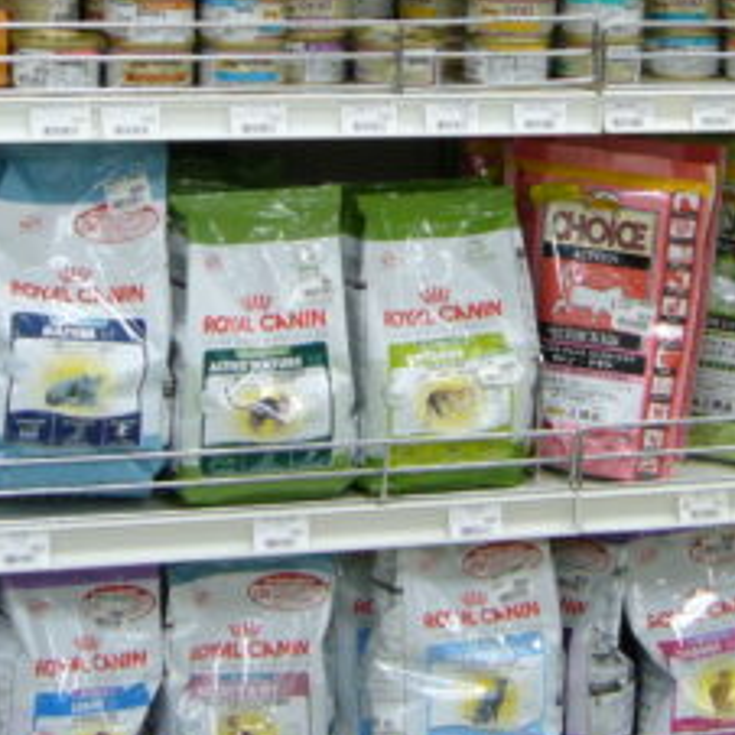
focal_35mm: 105
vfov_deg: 16.3
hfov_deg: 16.6
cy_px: 55
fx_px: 2522
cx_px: 436
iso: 100
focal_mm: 5.8
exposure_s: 1/40
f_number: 2.8
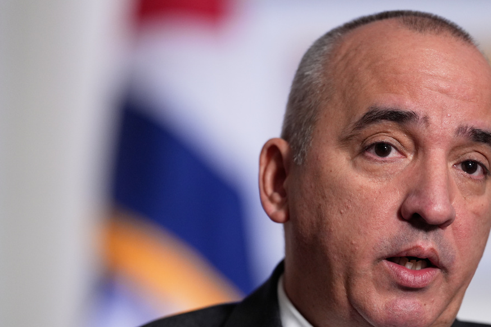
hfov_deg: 5.9
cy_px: 189
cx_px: 282
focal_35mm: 352
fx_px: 4798
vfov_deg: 3.9
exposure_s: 1/200
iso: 2000
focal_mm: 300
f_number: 2.8
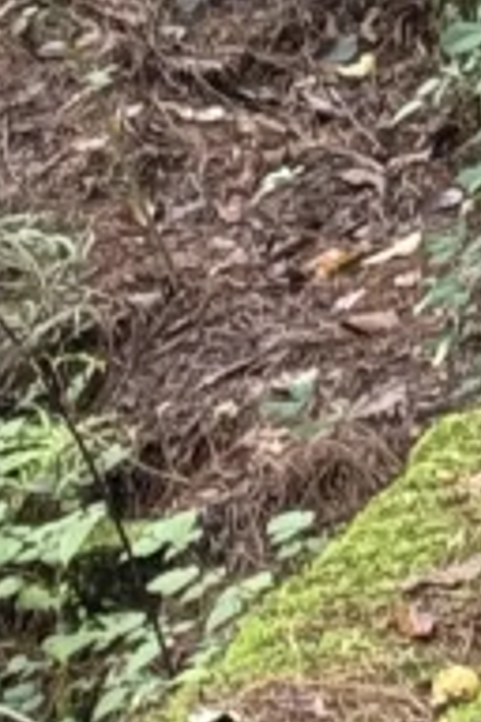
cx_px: 1056
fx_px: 7515
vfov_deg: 5.2
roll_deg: -0.5
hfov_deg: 3.6
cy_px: -1553
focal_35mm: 375
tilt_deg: -1.2
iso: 100
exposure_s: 1/80
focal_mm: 6.76
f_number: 1.78
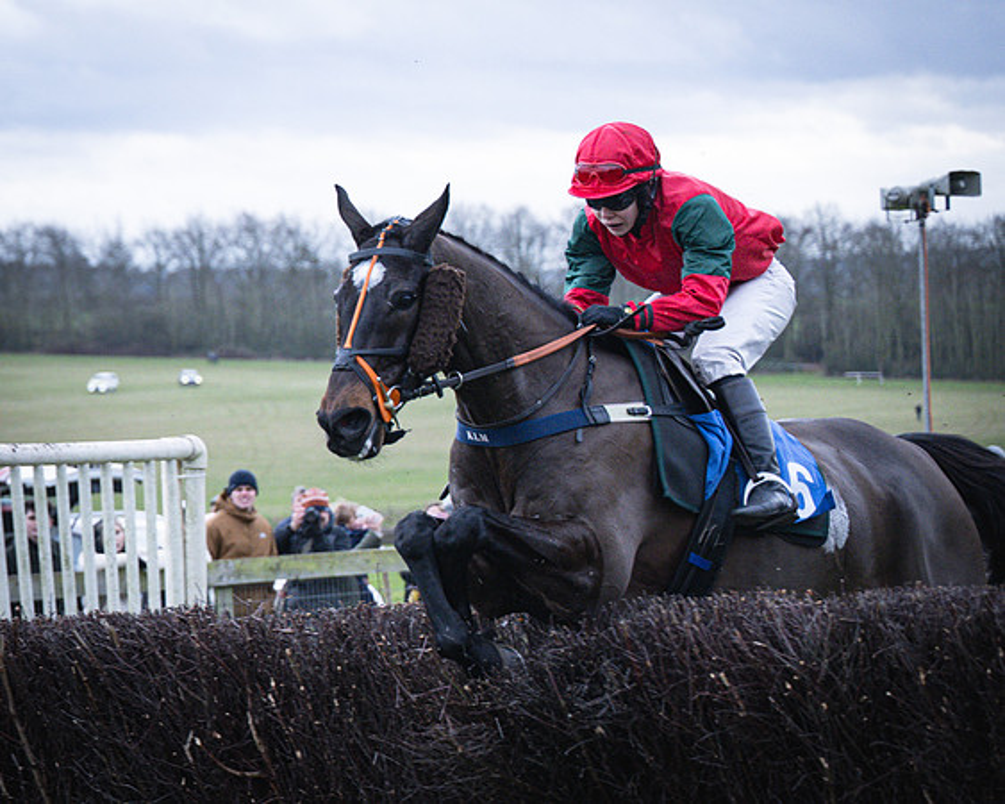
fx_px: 4621
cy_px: 424
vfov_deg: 9.9
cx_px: -163
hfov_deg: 12.2
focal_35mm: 155
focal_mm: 70
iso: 800
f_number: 2.8
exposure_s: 1/2000
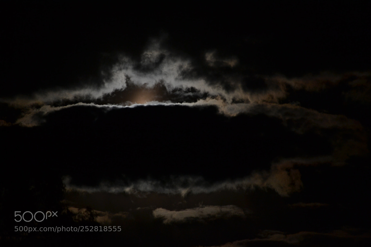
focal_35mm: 218
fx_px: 2241
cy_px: 124
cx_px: 186
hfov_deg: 9.5
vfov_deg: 6.3
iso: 400
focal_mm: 145
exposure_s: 1/6
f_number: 5
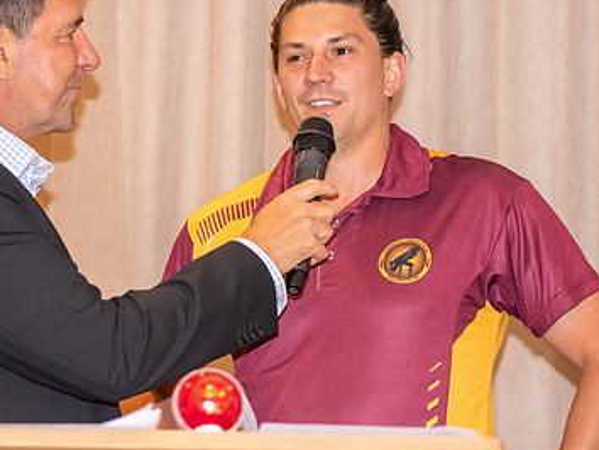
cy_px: 135
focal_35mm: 181
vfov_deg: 8.2
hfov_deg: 10.9
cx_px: 160
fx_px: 3134
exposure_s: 1/60
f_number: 2.8
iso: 1000
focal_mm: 70
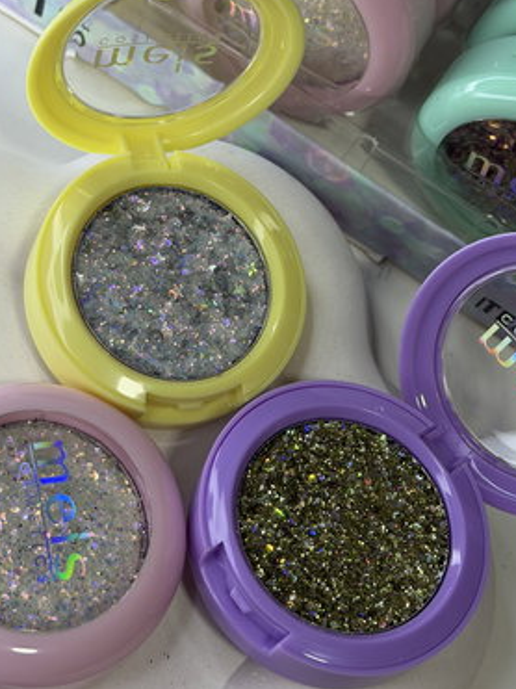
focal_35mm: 69
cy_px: 259
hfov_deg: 21.3
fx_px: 1372
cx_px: 230
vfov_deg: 28.1
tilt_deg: -57.9
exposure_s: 1/121
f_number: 1.78
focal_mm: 6.76
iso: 80
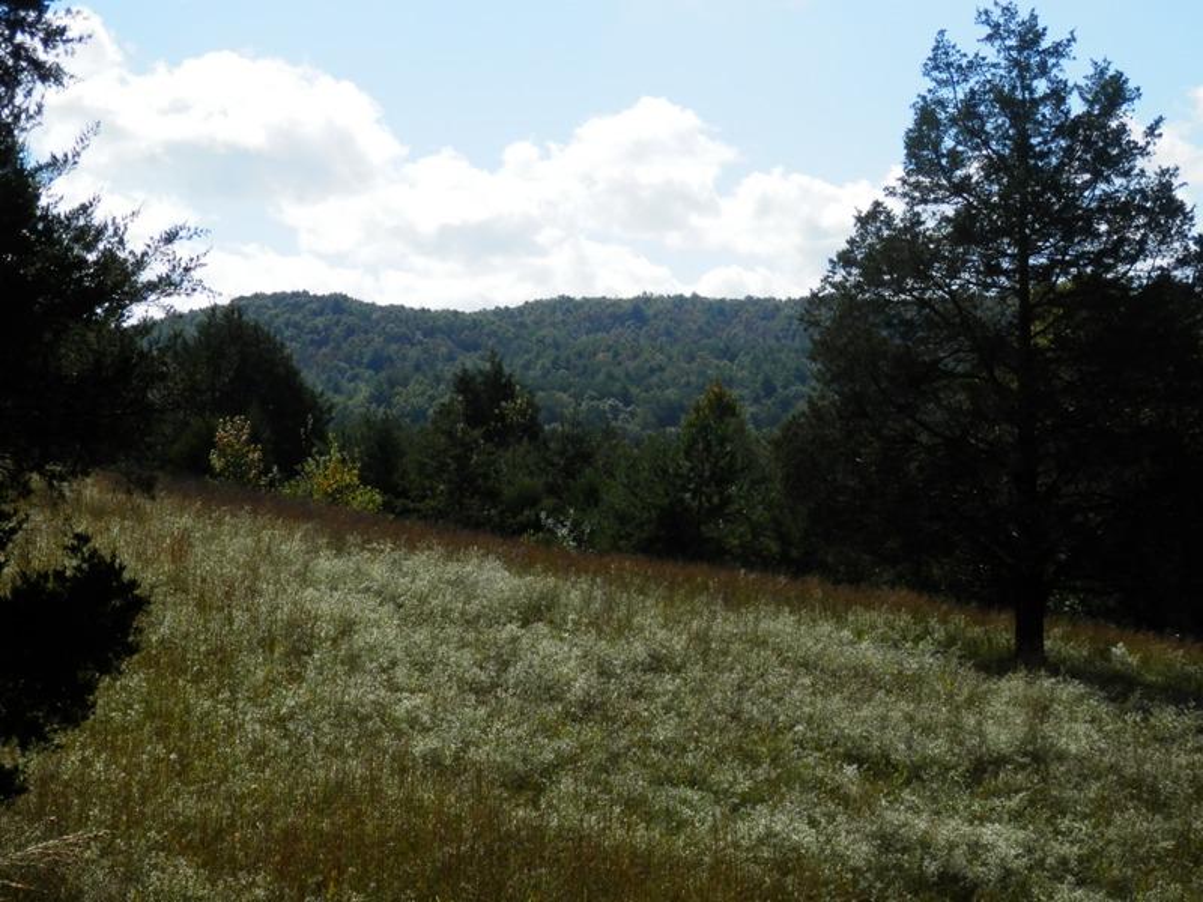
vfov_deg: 20.2
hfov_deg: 26.7
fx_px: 2537
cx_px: 602
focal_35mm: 73
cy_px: 451
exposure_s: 1/800
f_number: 4.5
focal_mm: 13.1
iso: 80
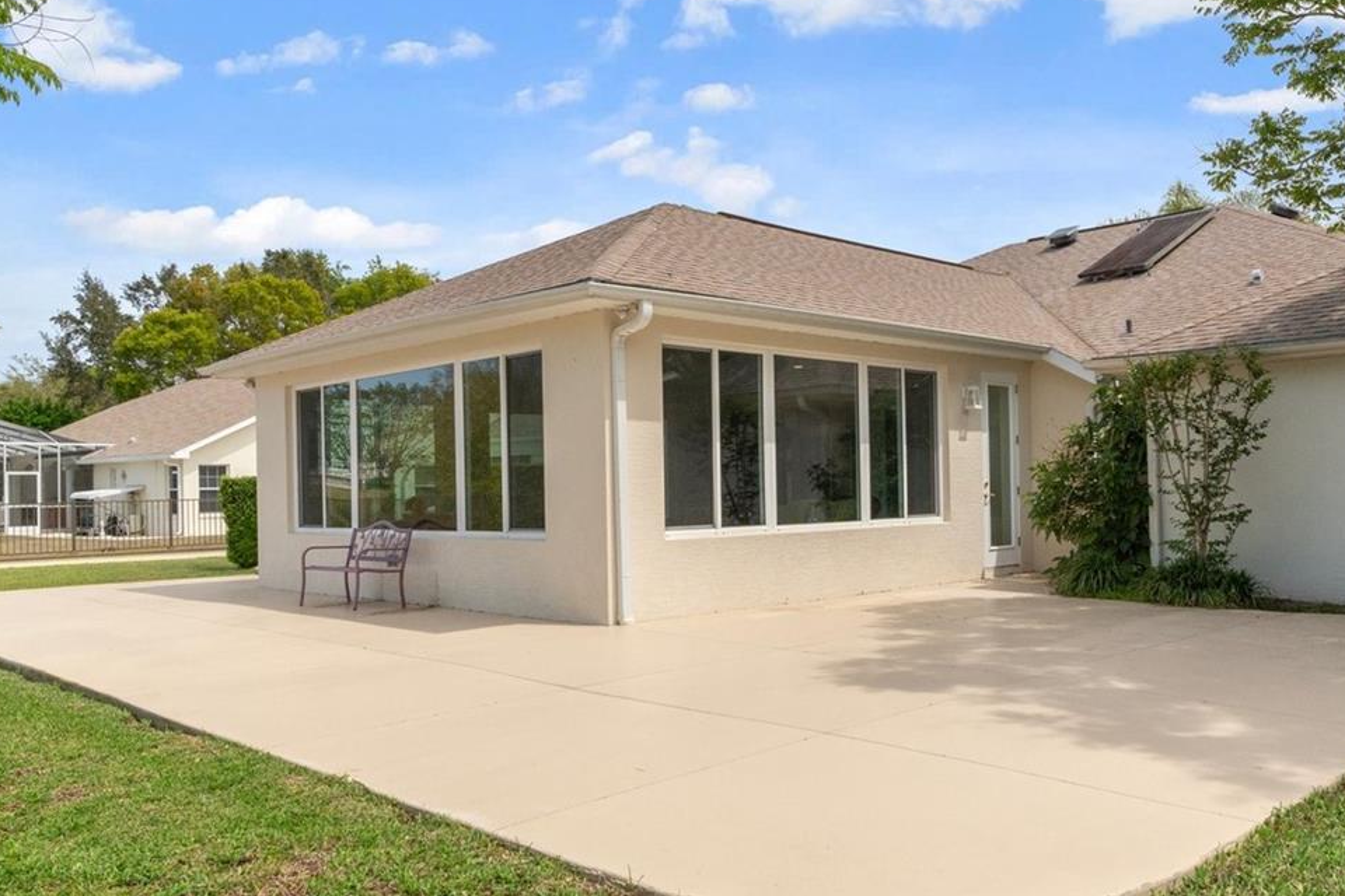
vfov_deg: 43.6
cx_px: 845
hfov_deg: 61.1
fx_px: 1121
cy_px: 479
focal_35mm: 30
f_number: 8
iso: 320
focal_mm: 12
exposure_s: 1/750
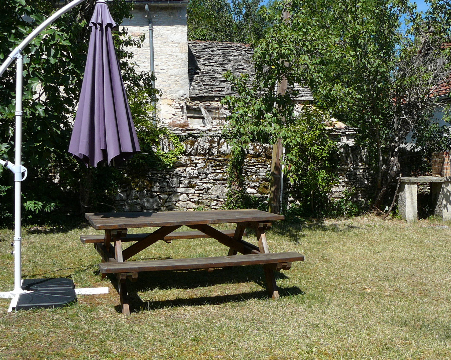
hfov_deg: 44.6
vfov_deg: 36.5
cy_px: 193
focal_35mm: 41
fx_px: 547
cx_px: 262
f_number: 5
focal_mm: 5.2
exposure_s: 1/400
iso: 80
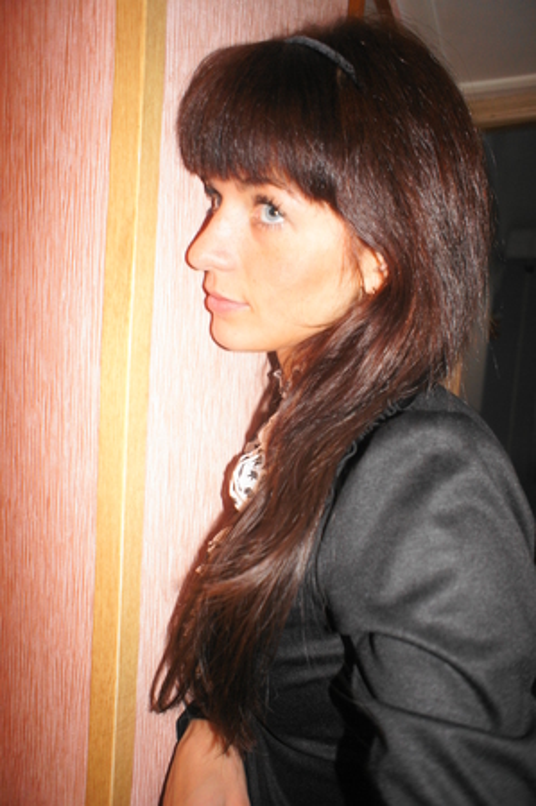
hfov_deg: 53.0
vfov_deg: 73.8
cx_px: 268
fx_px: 537
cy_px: 403
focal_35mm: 24
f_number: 2.8
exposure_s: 1/60
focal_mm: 16
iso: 500
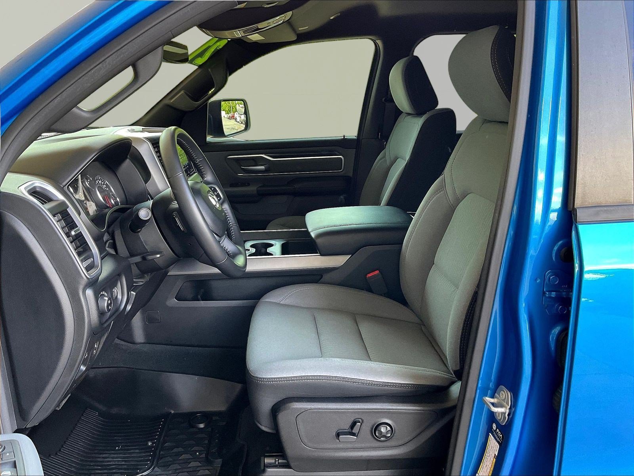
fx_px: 531
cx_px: 317
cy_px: 238
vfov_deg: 48.2
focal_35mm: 29
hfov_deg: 61.7
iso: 64
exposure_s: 1/63
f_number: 1.8
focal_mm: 3
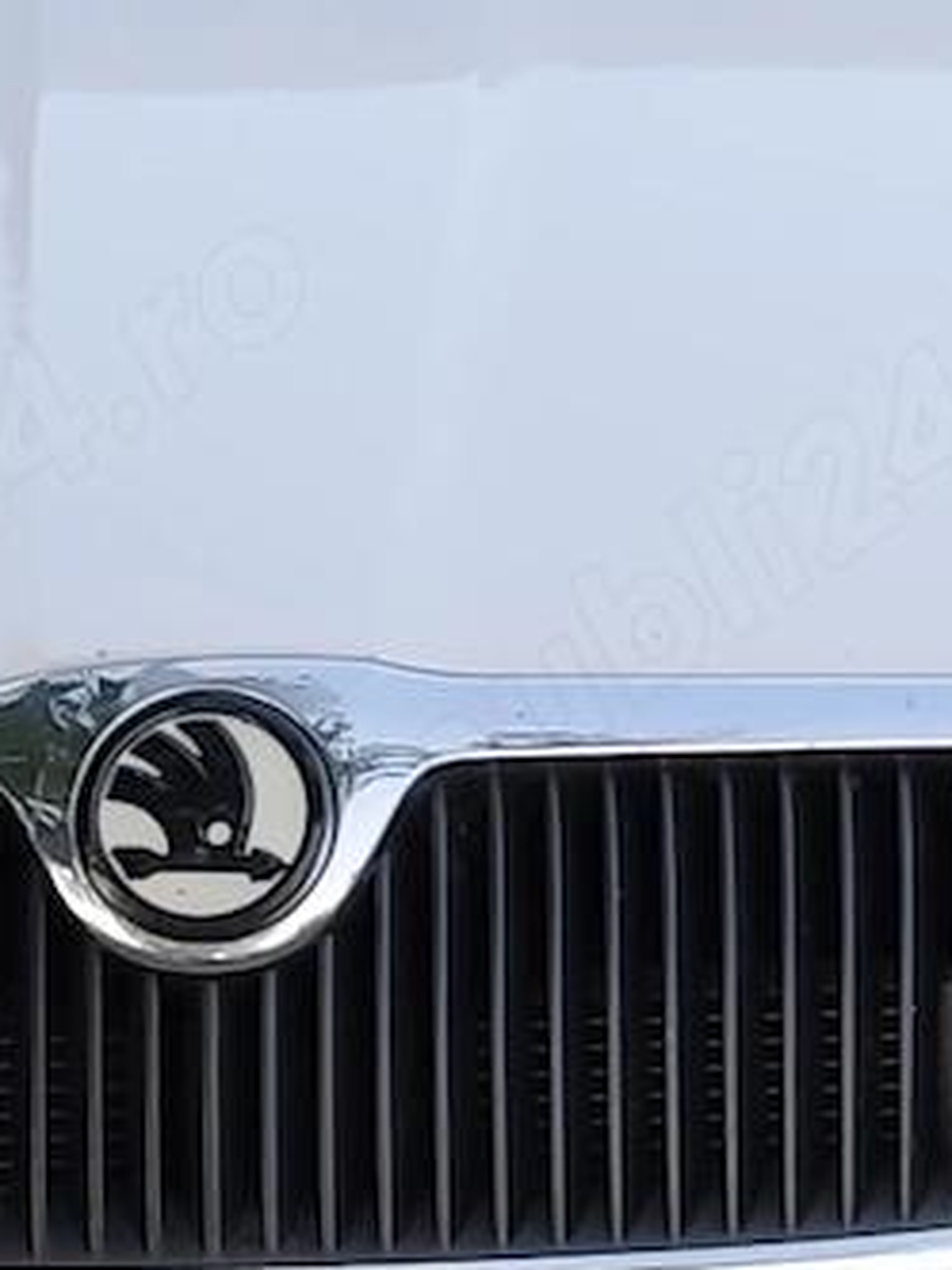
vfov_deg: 10.7
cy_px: 742
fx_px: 6784
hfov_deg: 8.0
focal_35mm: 185
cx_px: 340
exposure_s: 1/100
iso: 160
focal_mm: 6.19
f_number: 1.65
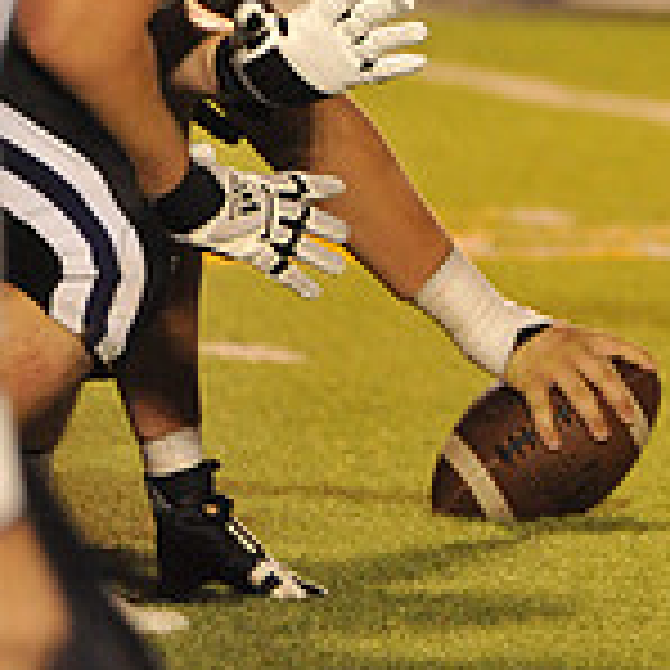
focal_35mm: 1325
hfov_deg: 1.3
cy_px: -162
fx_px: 29015
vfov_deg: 1.3
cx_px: 1268
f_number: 6.3
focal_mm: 400
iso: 6400
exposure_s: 1/200
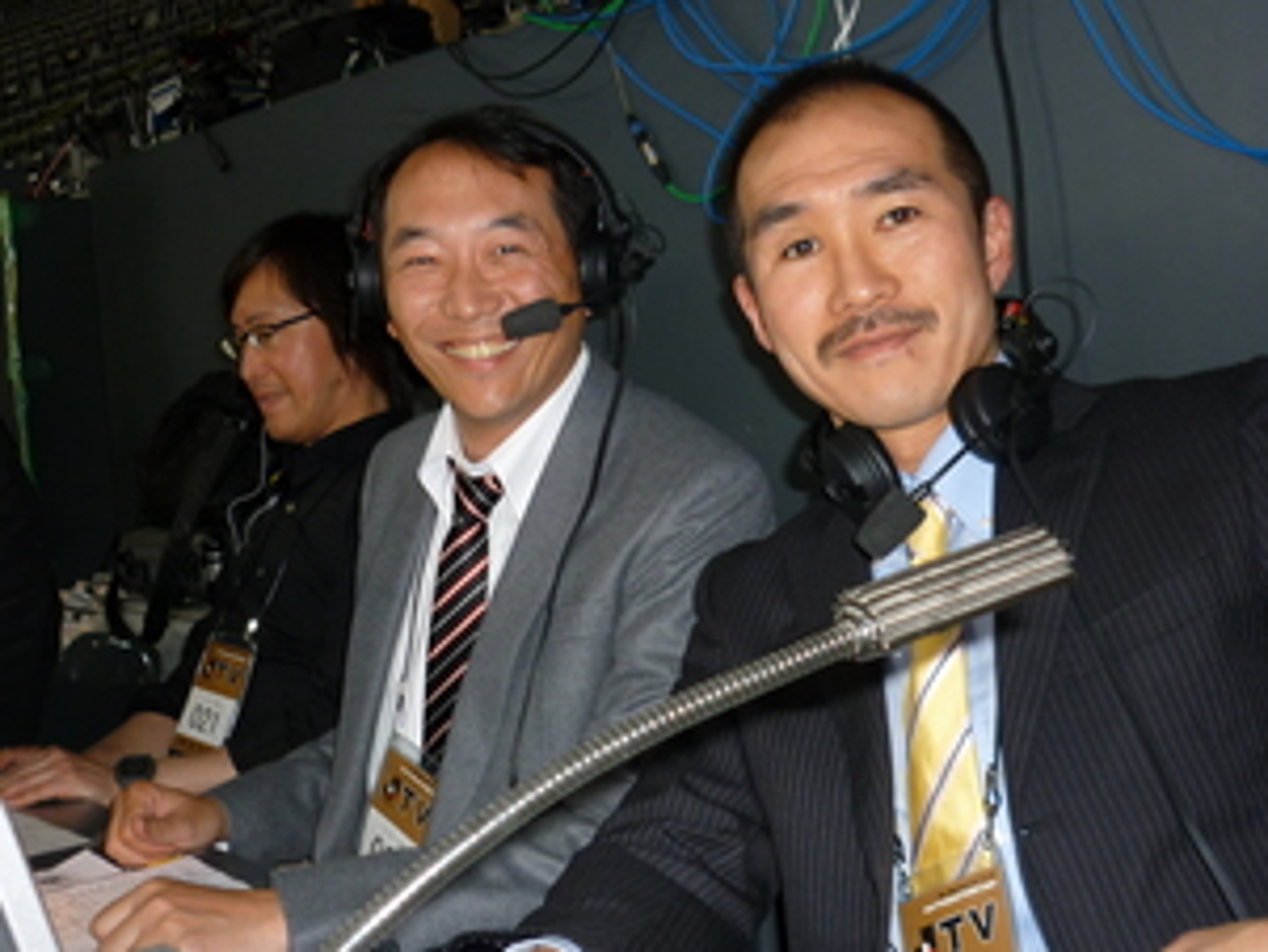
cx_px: 598
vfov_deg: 31.5
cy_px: 495
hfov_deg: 41.2
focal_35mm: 46
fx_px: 1686
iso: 100
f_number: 2.8
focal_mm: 5.5
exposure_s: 1/30
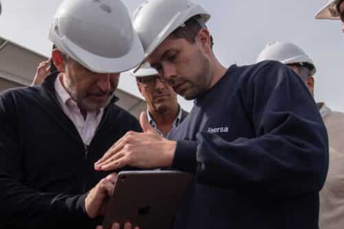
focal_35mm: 49
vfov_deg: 27.5
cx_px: 88
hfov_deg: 39.3
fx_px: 468
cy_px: 110
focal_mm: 24
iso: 320
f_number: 4
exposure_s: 1/4000
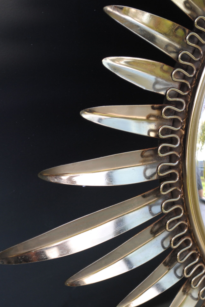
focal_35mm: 124
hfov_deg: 11.1
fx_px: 1057
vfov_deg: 16.5
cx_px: 108
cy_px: 225
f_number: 5.6
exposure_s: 1/60
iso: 200
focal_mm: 55
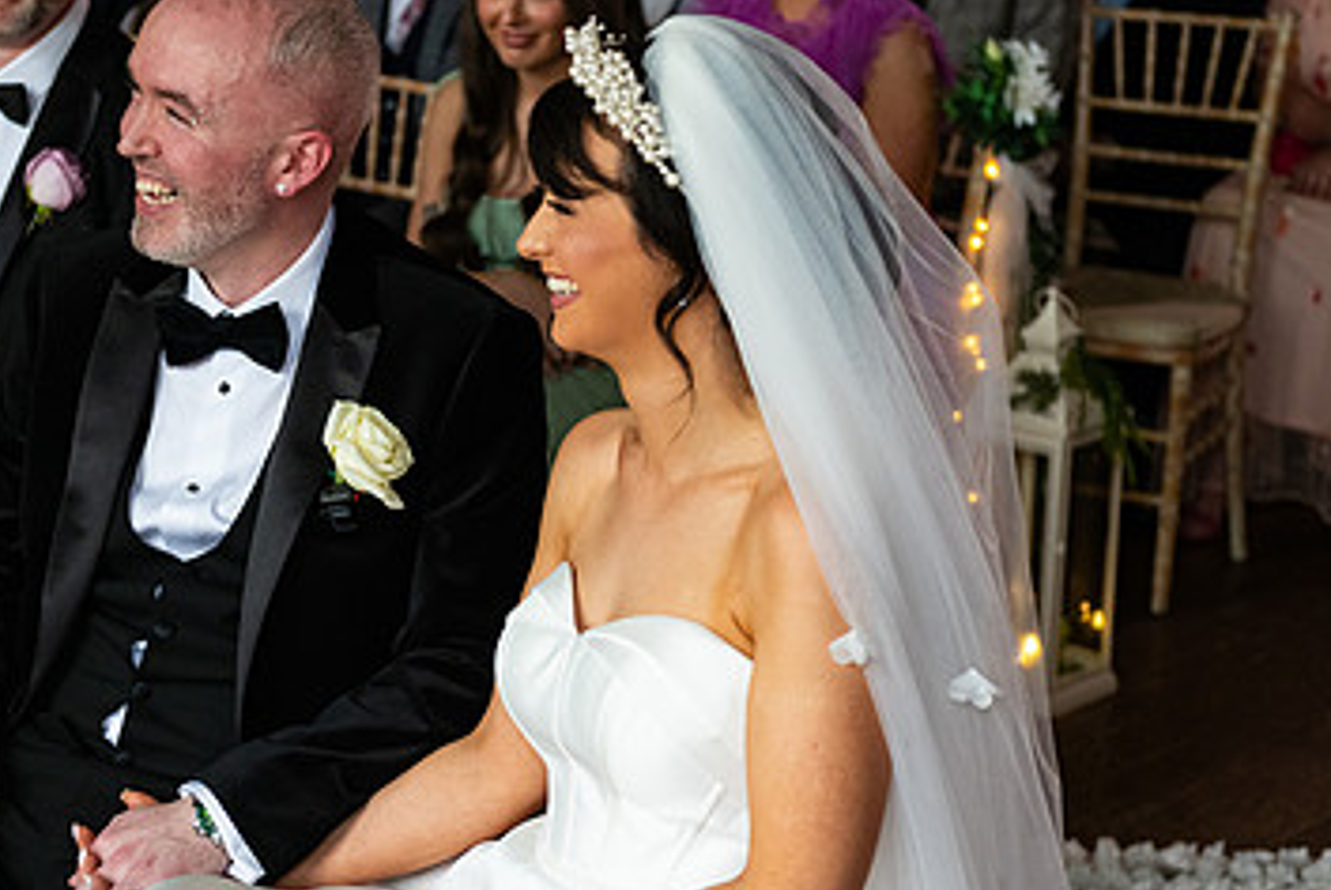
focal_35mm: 92
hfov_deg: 22.0
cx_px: 434
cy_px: 417
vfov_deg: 14.9
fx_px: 3404
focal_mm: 56
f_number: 3.5
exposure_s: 1/160
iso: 800
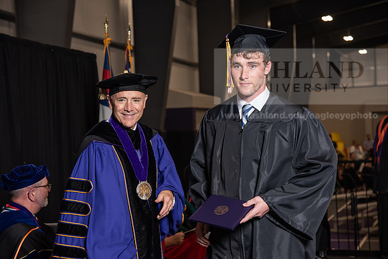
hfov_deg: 26.0
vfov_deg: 17.5
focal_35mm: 78
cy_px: 130
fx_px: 841
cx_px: 194
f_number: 5
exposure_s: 1/200
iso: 1000
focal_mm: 78
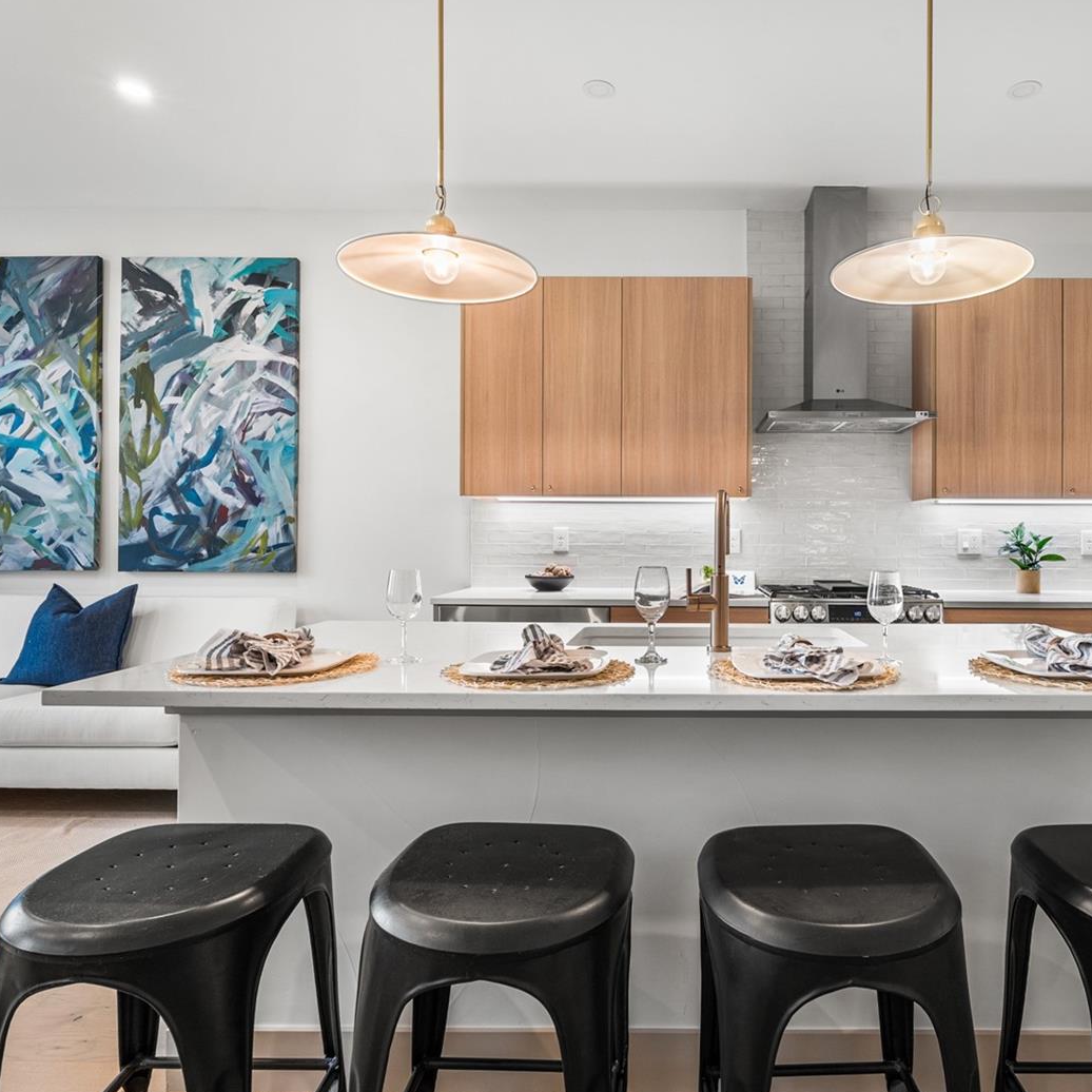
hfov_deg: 70.9
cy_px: 540
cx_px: 685
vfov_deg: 72.1
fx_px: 749
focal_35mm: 21
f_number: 8
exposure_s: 1/3
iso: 500
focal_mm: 16
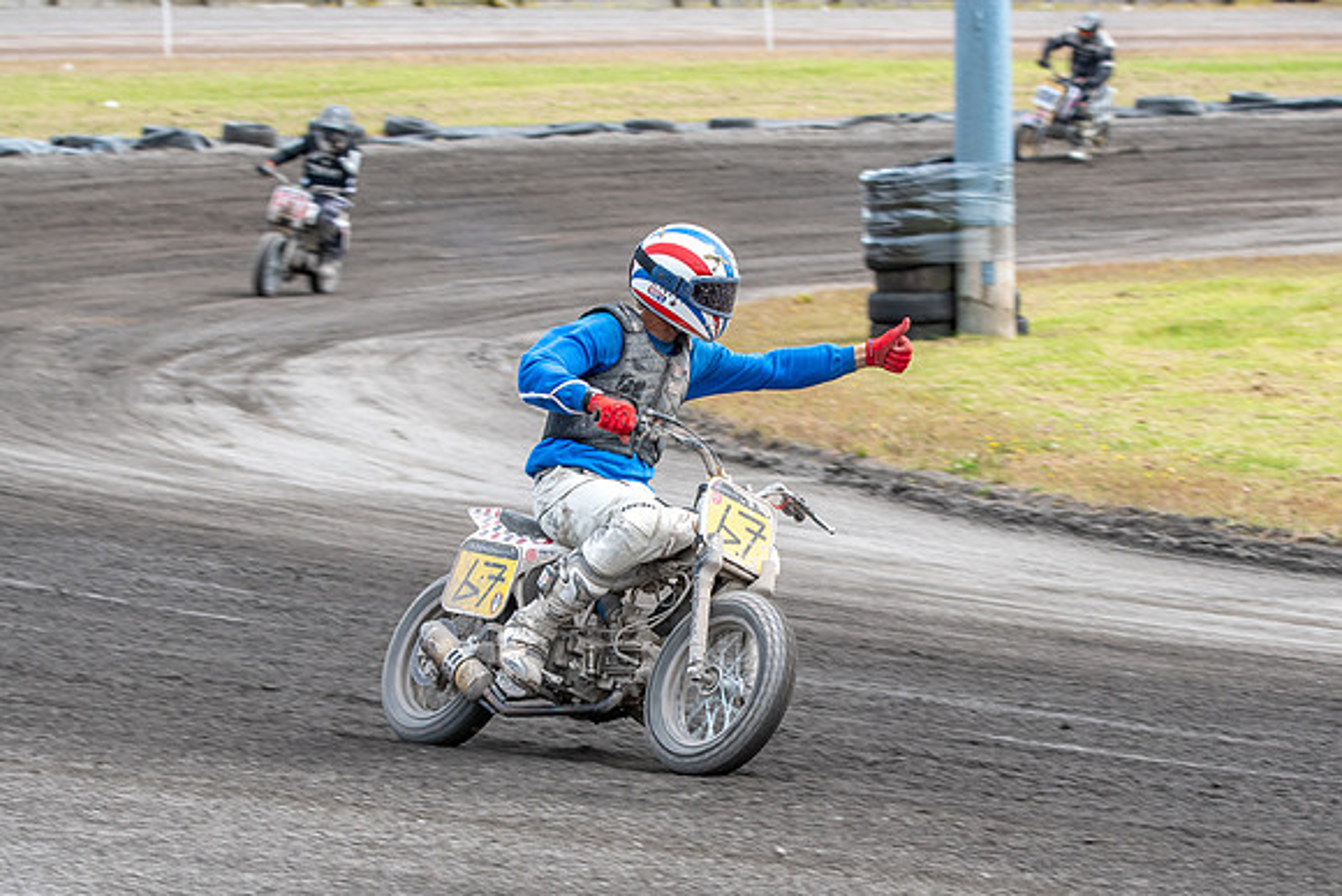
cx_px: 688
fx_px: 10113
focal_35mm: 271
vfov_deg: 5.1
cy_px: 551
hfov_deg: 7.6
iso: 200
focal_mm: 160
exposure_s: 1/400
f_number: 7.1
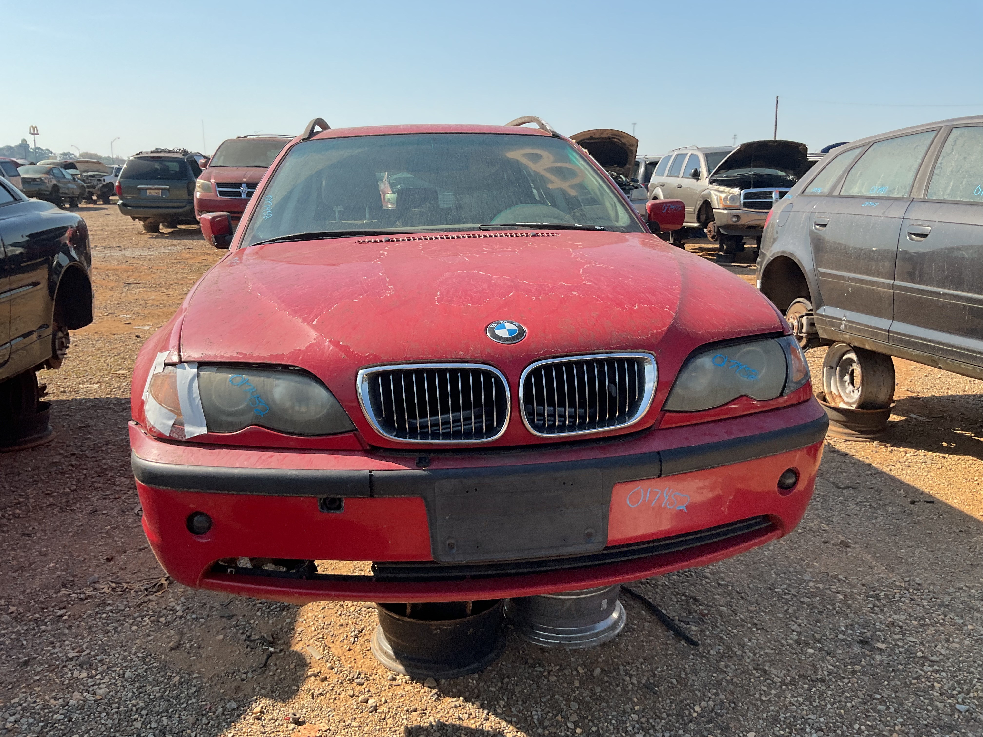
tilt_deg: -12.2
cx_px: 492
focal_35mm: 29
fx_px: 824
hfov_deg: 61.7
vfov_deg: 48.2
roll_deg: +1.5
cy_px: 368
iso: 16
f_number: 1.8
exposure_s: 1/1098
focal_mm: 3
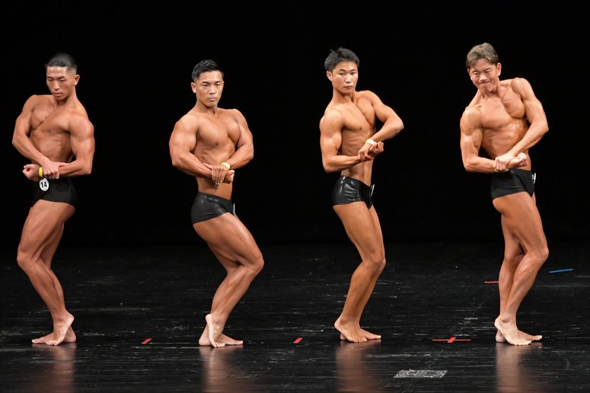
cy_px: 196
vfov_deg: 5.4
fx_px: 4177
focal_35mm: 255
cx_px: 295
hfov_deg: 8.1
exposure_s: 1/400
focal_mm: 170
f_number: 5.6
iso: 3200
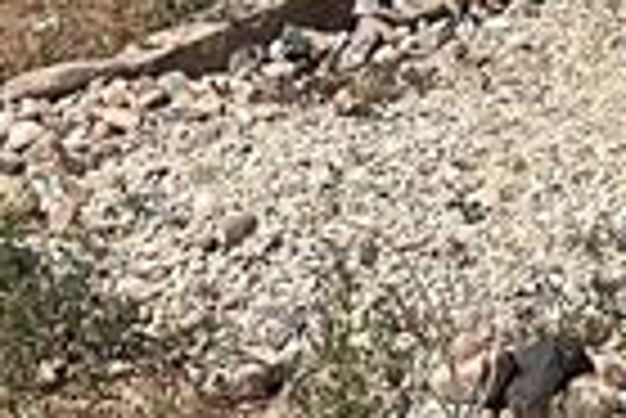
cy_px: -1119
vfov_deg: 6.4
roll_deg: -0.9
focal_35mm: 184
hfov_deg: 10.1
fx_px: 3203
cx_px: 1338
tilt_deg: +6.9
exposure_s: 1/7042
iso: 80
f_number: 1.78
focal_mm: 6.86
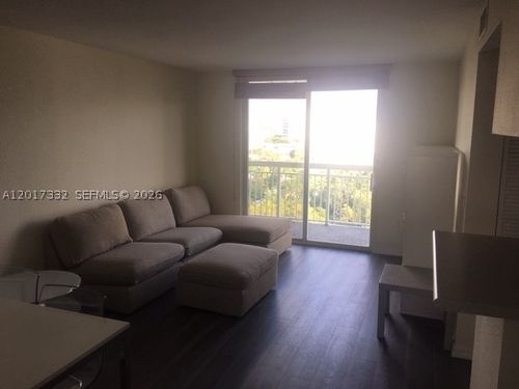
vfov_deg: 48.2
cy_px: 194
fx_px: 435
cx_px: 260
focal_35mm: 29
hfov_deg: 61.7
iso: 32
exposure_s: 1/60
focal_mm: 4.15
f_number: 2.2
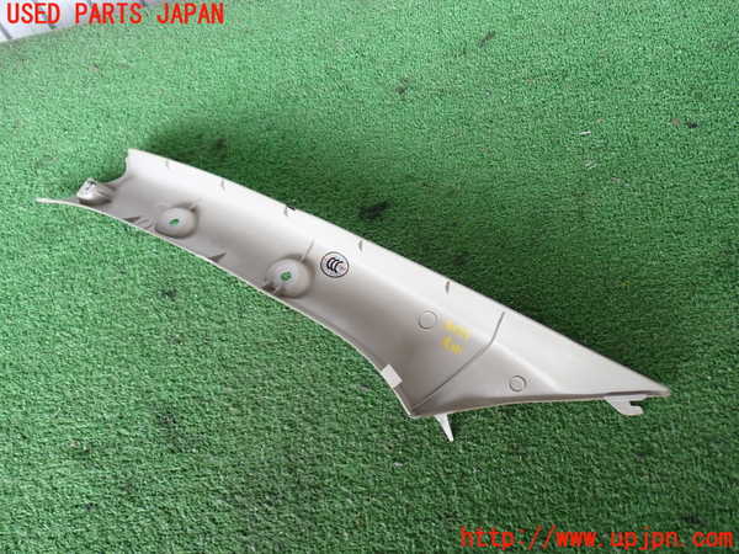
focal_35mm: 30
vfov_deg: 46.8
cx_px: 370
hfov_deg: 60.0
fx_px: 640
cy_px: 277
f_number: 2.3
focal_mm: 5.4
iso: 200
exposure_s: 1/50
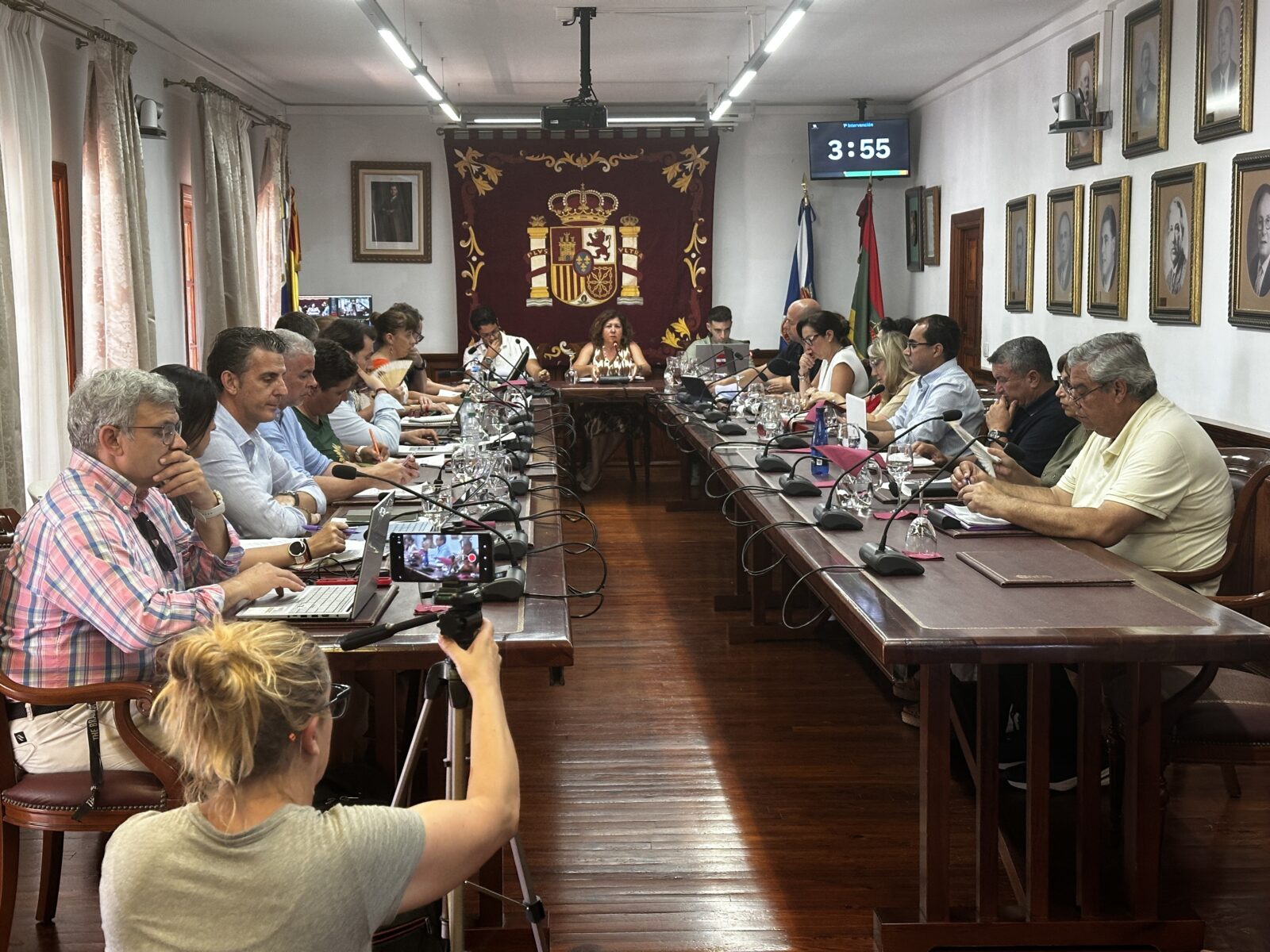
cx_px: 635
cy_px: 476
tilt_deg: -5.9
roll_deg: +0.3
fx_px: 1761
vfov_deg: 30.3
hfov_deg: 39.7
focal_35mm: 48
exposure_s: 1/50
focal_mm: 6.86
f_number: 1.78
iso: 200
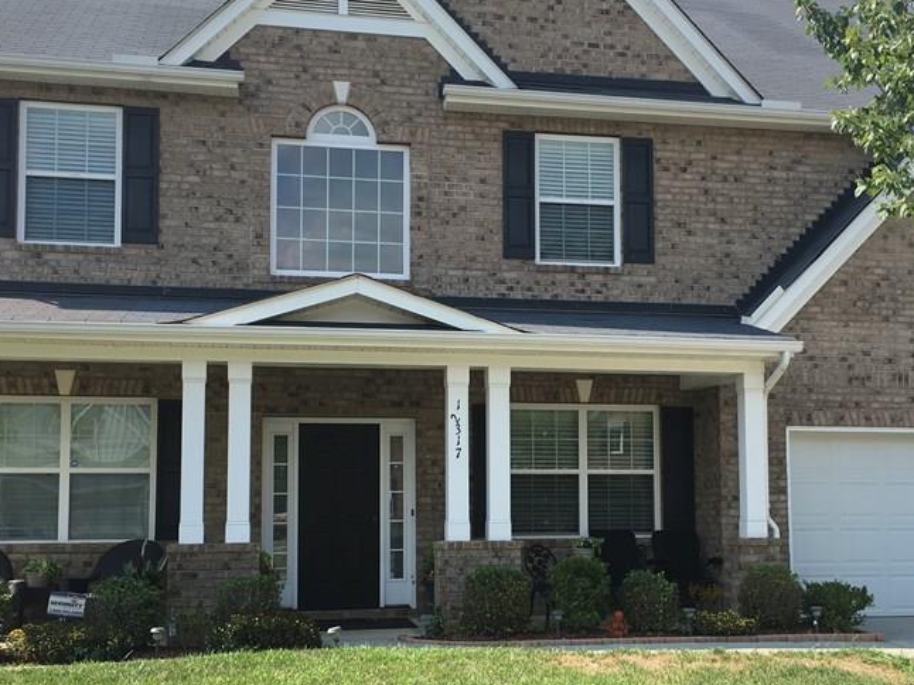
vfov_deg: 31.4
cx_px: 522
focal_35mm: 46
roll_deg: +0.1
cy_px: 422
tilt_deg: +5.0
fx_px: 1214
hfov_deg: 41.2
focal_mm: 4.15
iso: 25
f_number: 2.2
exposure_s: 1/630
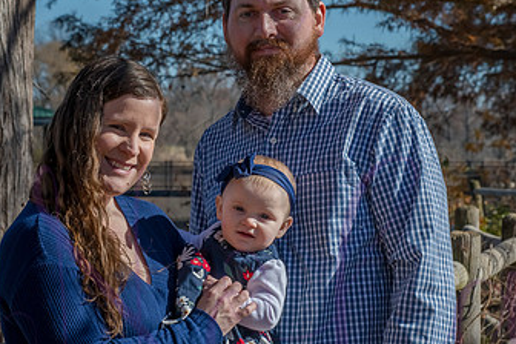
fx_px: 2279
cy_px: 188
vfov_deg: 8.6
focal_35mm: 159
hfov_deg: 12.9
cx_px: 292
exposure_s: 1/500
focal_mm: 92
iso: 400
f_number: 13
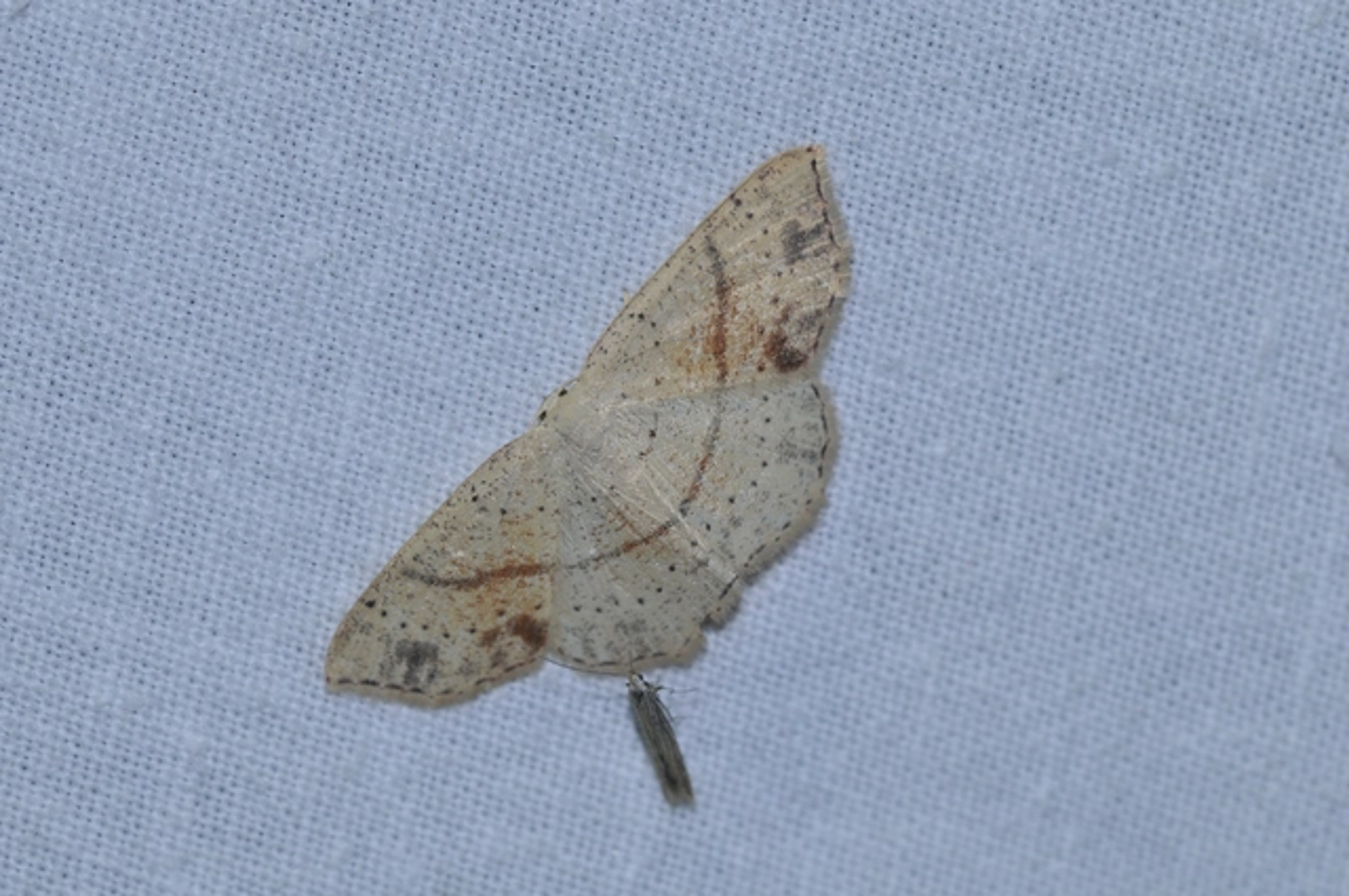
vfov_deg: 8.7
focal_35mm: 158
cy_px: 448
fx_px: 5894
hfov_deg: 13.1
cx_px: 674
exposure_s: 1/60
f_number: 9
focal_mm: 105
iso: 640
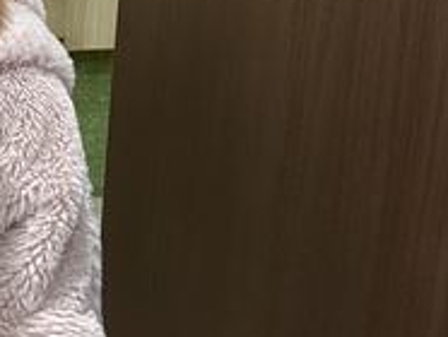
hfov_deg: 17.3
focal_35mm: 100
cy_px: -34
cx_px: -265
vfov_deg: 14.5
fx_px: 1296
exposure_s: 1/120
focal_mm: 3.3
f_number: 2.4
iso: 80
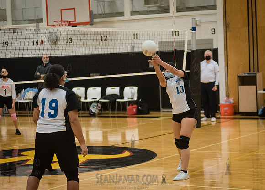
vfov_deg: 16.0
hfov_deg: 22.1
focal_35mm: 90
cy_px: 91
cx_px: 153
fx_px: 679
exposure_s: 1/400
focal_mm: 80
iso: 5000
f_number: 3.2
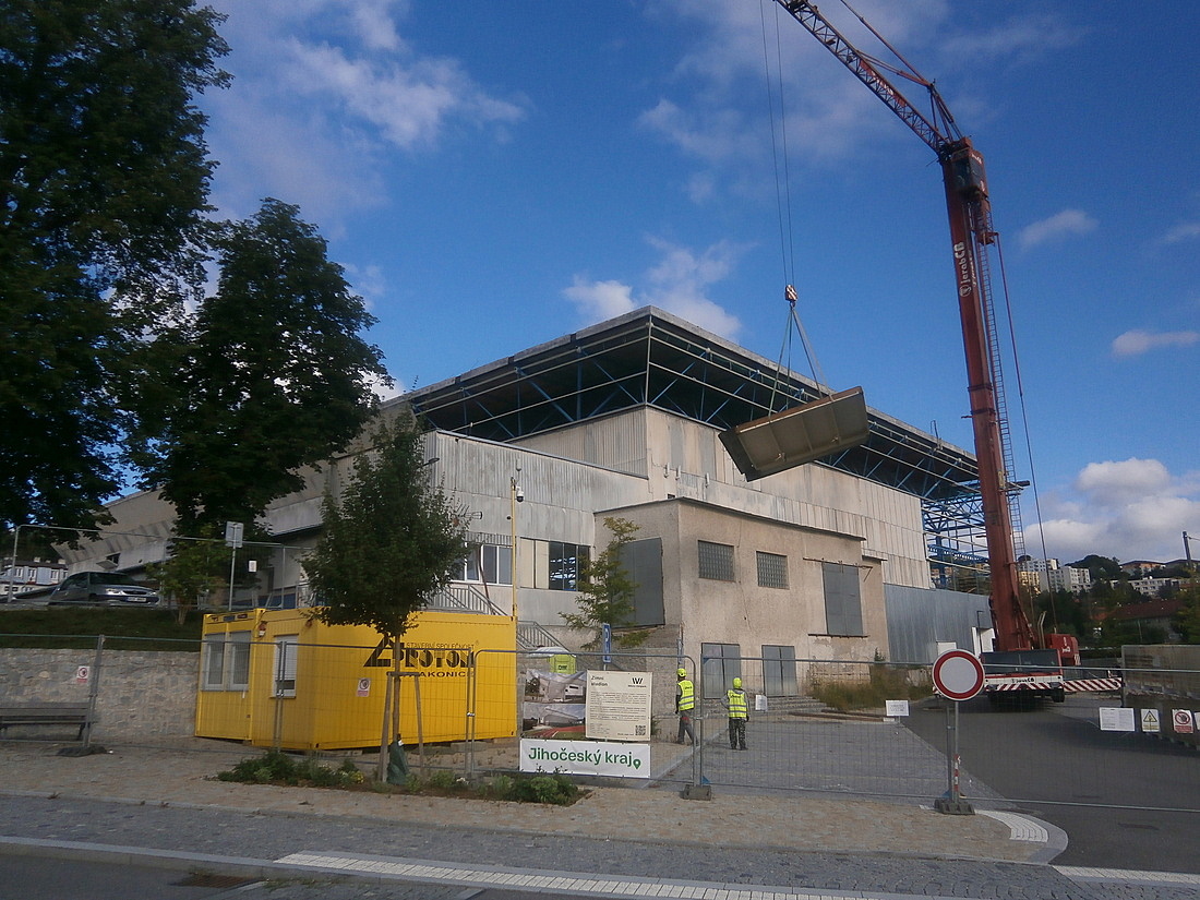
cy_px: 450
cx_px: 600
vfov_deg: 53.1
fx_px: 901
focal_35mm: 26
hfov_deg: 67.3
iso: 80
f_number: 2.8
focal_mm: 4.7
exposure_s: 1/1250
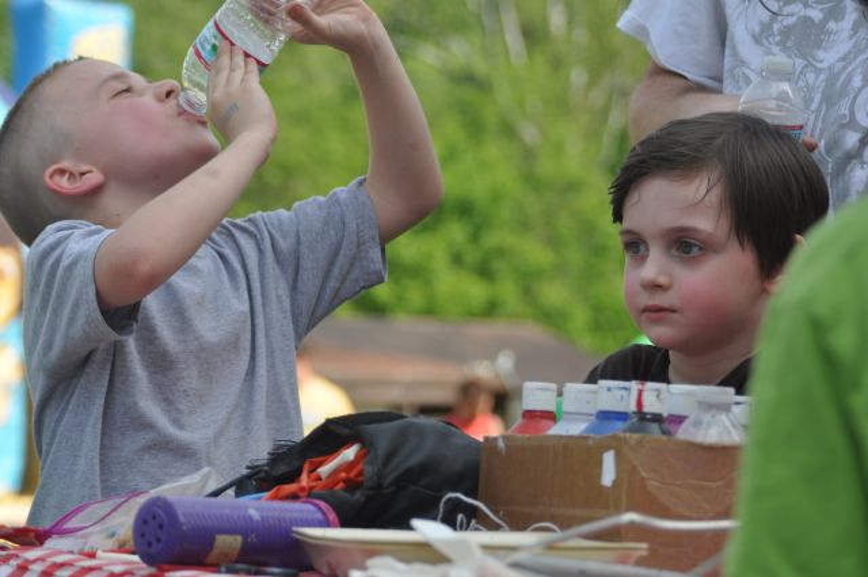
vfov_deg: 8.7
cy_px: 288
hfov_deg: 13.1
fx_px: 3793
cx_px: 434
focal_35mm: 158
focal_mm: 105
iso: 220
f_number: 5.6
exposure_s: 1/500
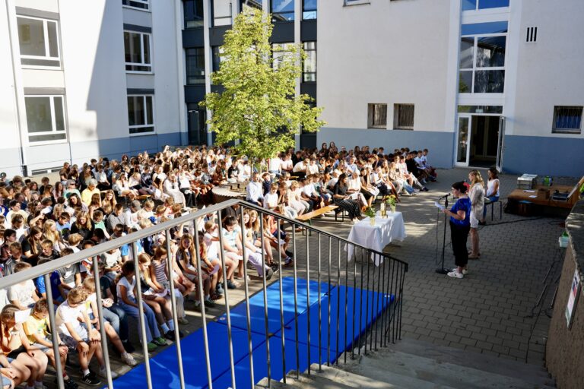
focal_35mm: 28
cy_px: 194
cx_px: 292
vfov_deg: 46.4
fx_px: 454
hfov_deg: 65.5
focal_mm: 28
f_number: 8
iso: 100
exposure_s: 1/125
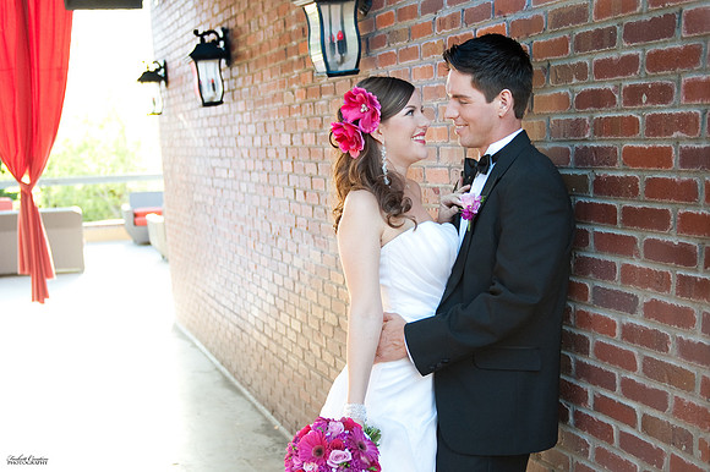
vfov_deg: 38.8
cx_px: 355
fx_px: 670
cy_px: 236
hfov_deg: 55.8
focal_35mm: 34
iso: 800
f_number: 2.8
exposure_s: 1/400
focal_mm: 34
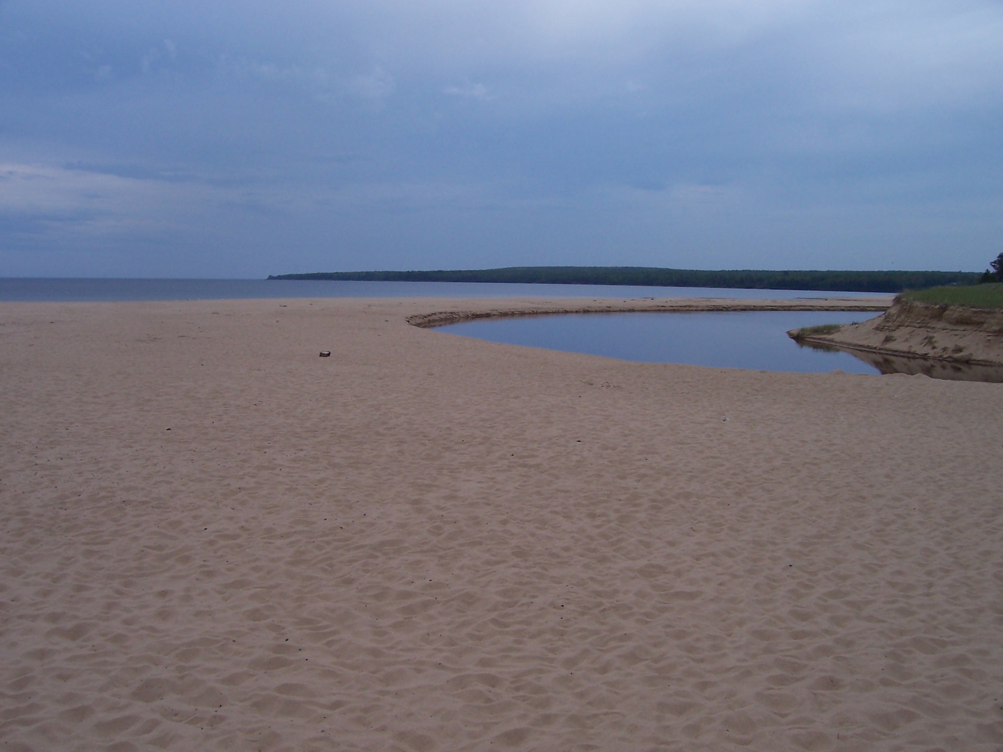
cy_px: 376
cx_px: 502
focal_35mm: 34
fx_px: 985
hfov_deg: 54.0
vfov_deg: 41.8
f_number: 5.6
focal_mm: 5.6
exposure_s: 1/750
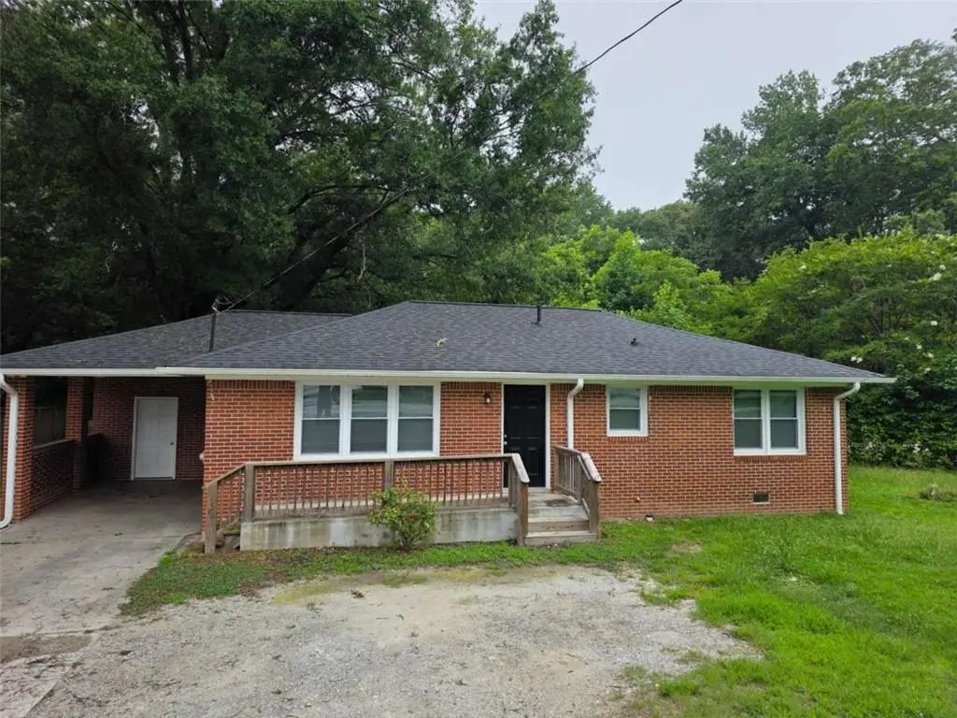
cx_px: 478
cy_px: 359
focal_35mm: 23
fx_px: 636
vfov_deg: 58.9
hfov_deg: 73.9
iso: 32
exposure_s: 1/180
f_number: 1.7
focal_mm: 6.3
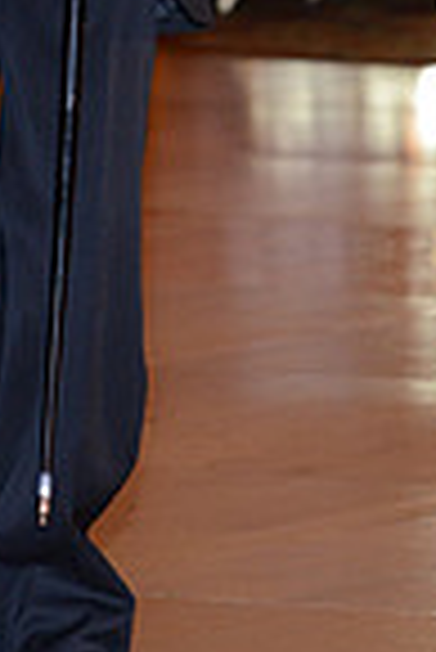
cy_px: -184
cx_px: 7
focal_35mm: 488
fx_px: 8844
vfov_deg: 4.2
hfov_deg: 2.8
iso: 1600
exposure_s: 1/200
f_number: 5
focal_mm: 122
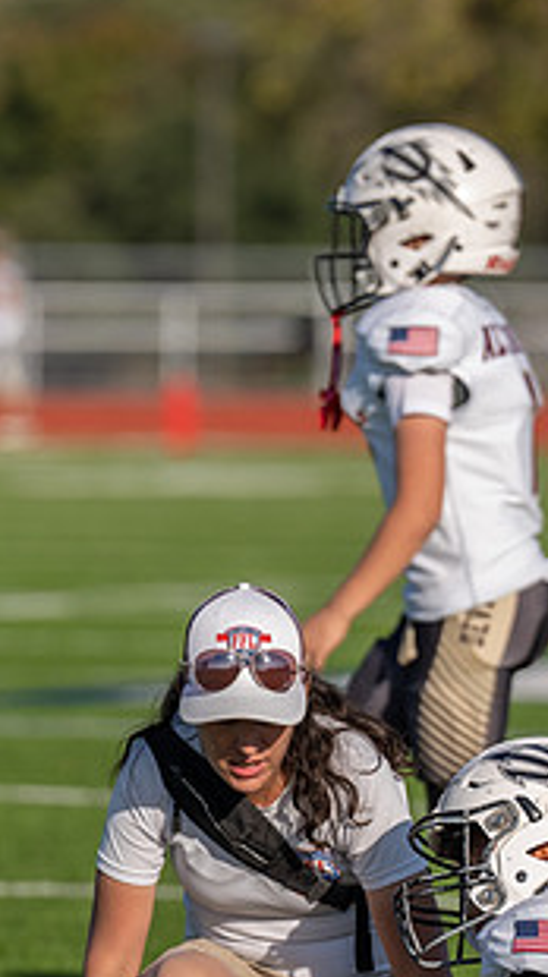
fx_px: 15861
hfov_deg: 2.0
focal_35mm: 613
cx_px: 261
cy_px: 902
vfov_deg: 3.5
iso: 125
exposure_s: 1/2000
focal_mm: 200
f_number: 3.2
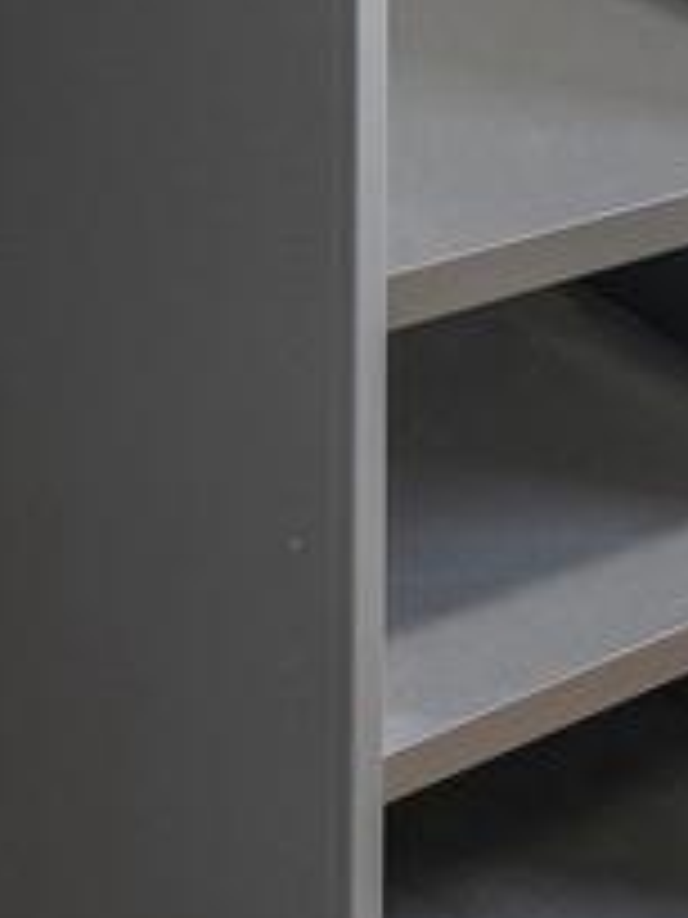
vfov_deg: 13.6
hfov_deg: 10.7
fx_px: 3578
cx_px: -225
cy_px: -551
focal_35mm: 135
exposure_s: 1/6
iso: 400
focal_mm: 14
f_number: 8
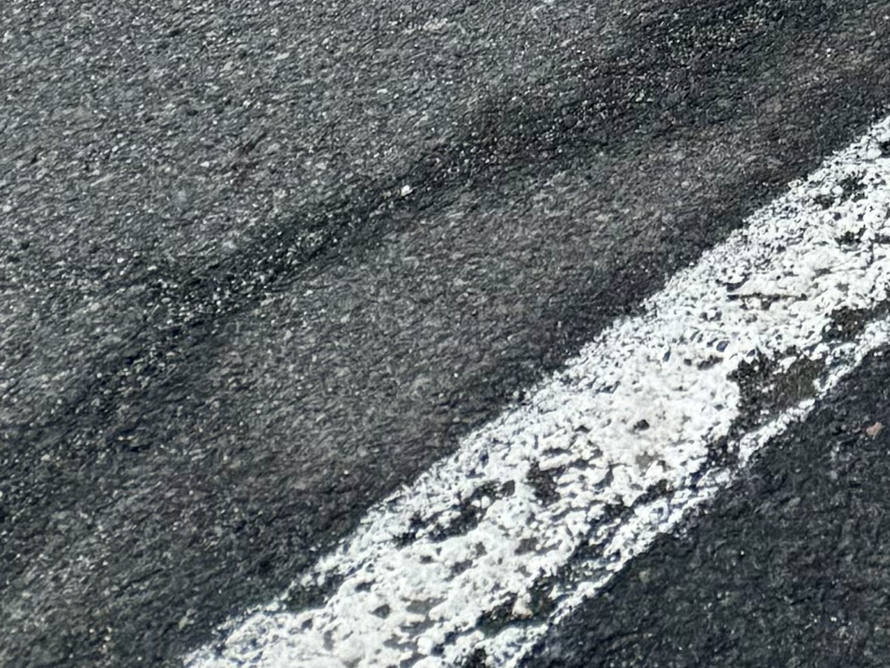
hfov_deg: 13.7
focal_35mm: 125
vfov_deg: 8.6
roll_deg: -0.5
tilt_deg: +0.2
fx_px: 3214
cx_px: 1699
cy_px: -1648
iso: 80
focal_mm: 6.76
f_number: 1.78
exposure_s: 1/2445
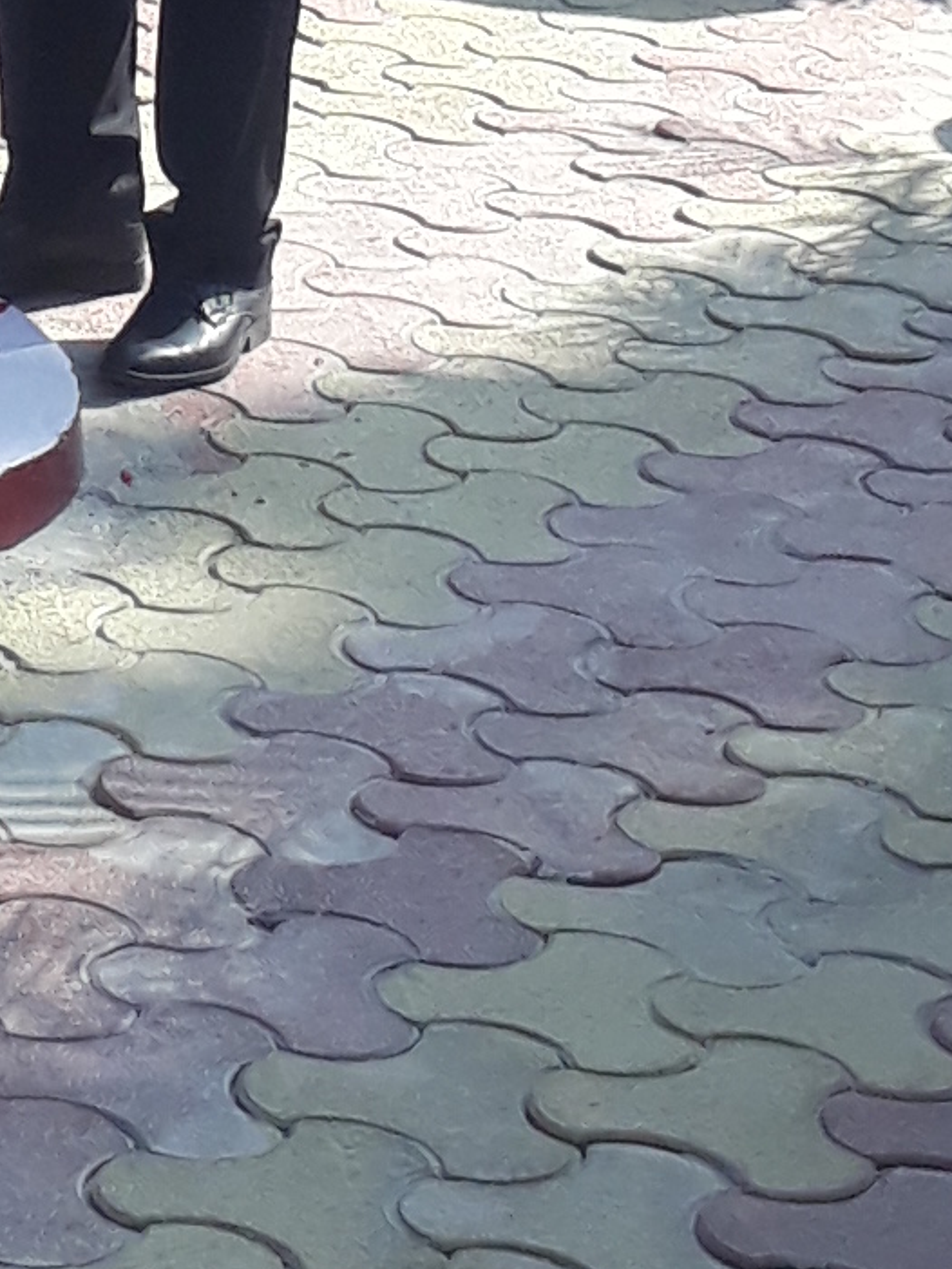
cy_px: -2270
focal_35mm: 159
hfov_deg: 9.3
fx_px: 5829
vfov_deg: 10.0
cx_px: -80
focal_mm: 3.6
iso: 40
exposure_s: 1/616
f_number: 1.9
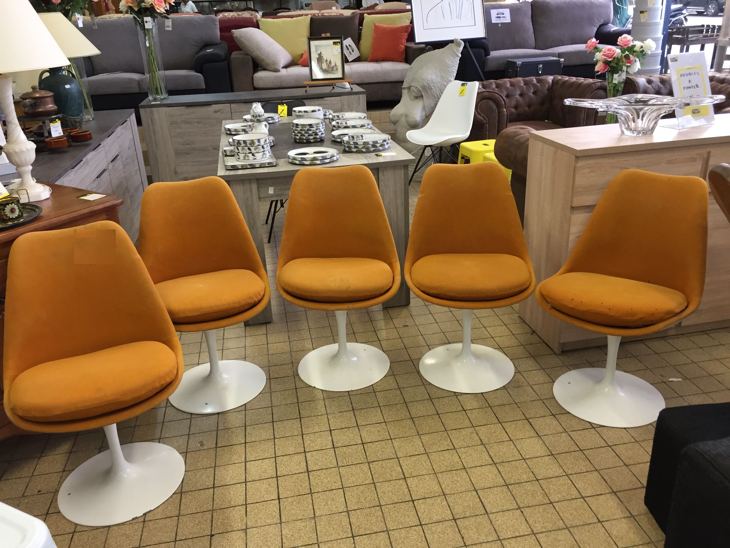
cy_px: 274
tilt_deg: -23.7
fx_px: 612
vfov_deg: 48.2
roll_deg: +2.7
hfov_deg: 61.7
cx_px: 365
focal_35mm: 29
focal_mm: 4.15
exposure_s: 1/33
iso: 50
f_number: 2.2
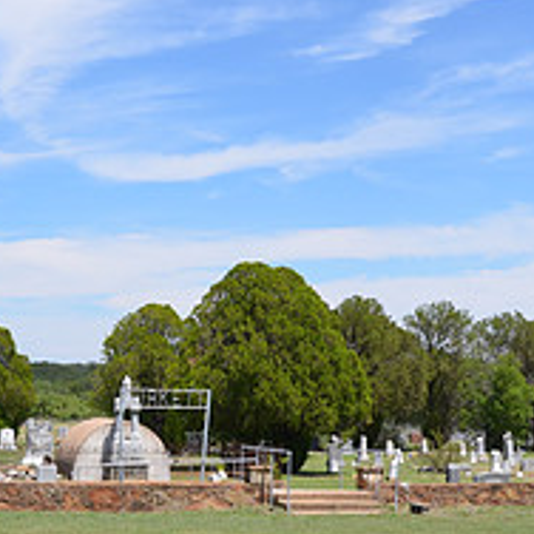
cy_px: 449
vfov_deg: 20.7
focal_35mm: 82
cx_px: 145
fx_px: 1436
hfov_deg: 20.9
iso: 100
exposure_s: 1/250
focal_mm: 21
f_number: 8
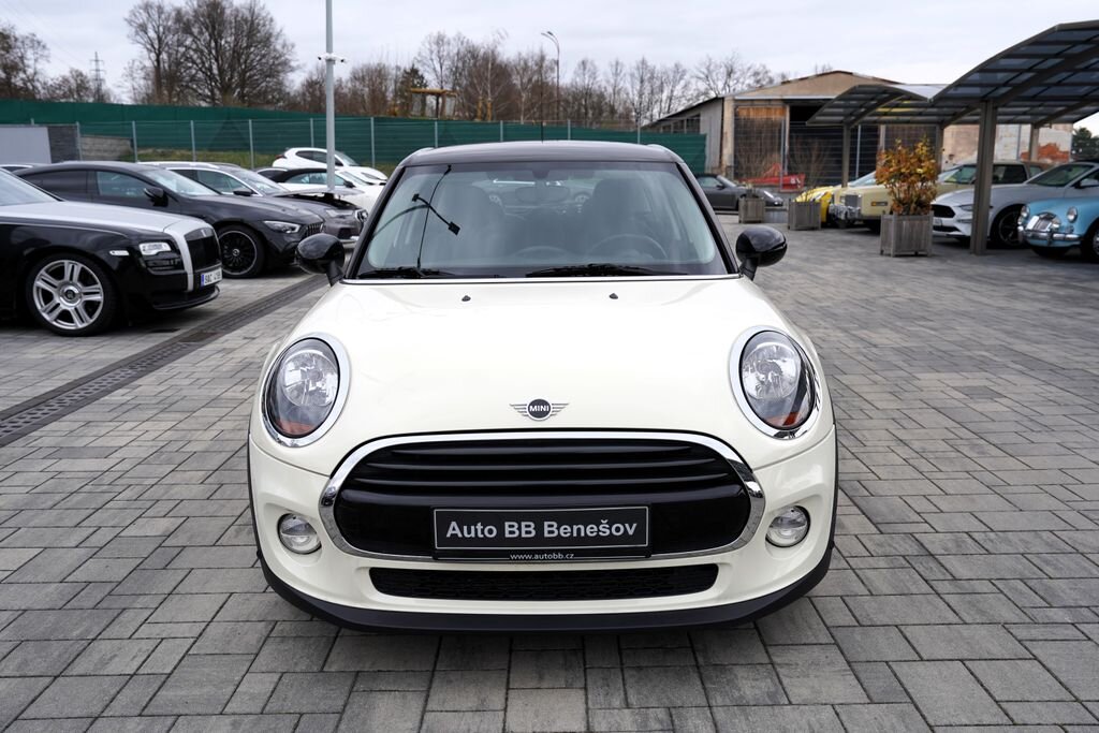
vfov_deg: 42.3
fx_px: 946
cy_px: 366
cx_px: 550
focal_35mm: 31
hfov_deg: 60.3
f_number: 5
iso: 100
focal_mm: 31
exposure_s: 1/125
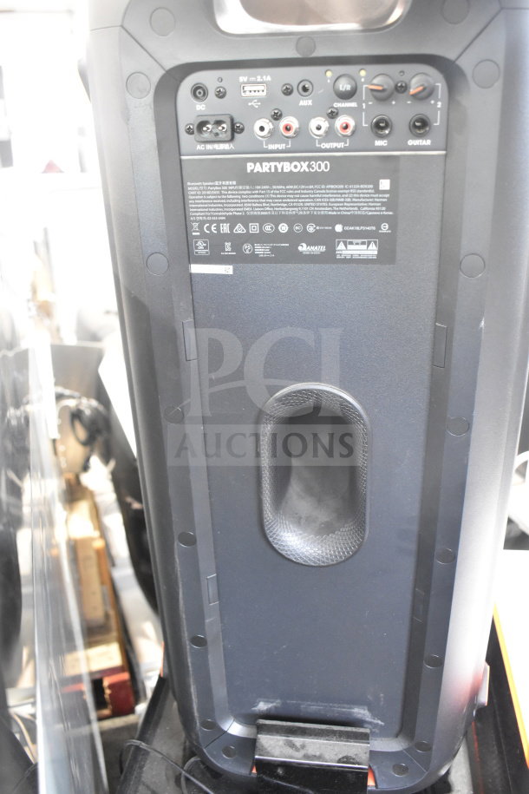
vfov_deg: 61.9
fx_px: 661
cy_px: 397
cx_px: 264
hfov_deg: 43.6
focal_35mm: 30
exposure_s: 1/30
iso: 4000
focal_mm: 20
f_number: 3.8
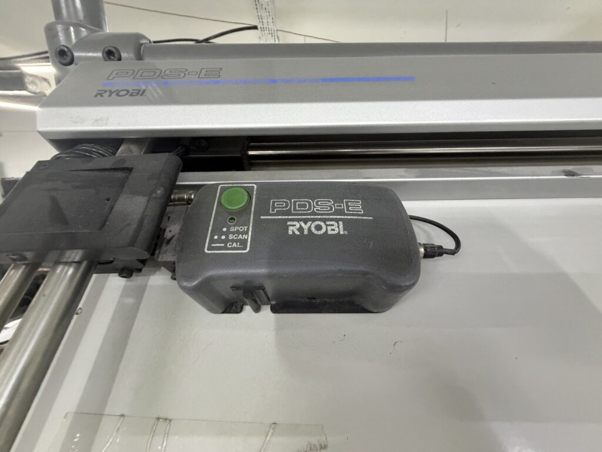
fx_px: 243
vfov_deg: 85.7
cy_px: 226
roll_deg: +1.2
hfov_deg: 102.1
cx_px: 301
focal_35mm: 14
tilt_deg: -11.7
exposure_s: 1/50
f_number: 2.2
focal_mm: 2.22
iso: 500
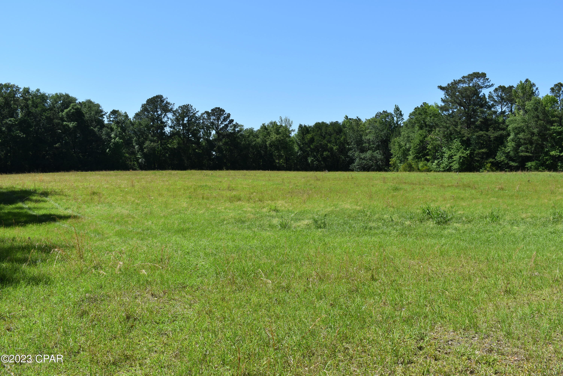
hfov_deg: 53.1
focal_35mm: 36
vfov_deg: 36.9
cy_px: 188
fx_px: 563
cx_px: 282
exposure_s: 1/250
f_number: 8
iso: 100
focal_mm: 24
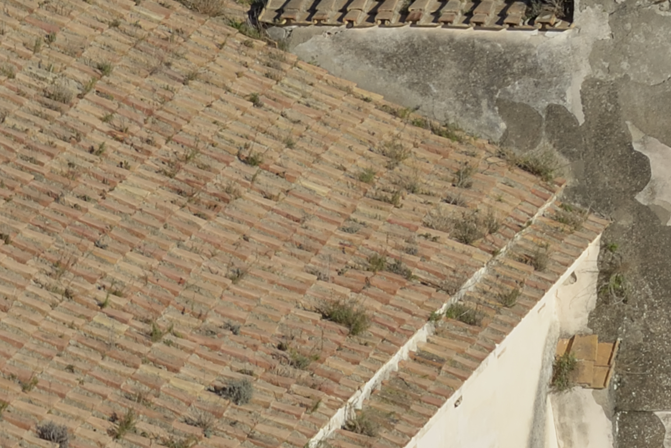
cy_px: -913
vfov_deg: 3.5
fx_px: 7142
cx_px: 1673
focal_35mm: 383
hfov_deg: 5.2
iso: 200
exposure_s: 1/640
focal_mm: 60
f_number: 8
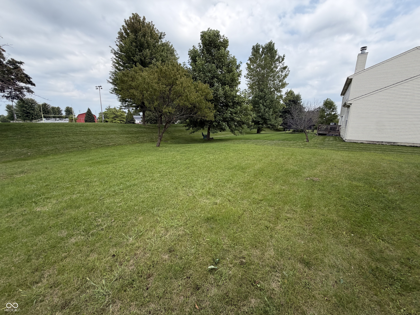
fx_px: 170
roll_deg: +0.0
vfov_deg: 85.7
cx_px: 210
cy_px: 158
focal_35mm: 14
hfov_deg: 102.1
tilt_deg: -7.9
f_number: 2.2
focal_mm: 2.22
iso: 40
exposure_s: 1/770
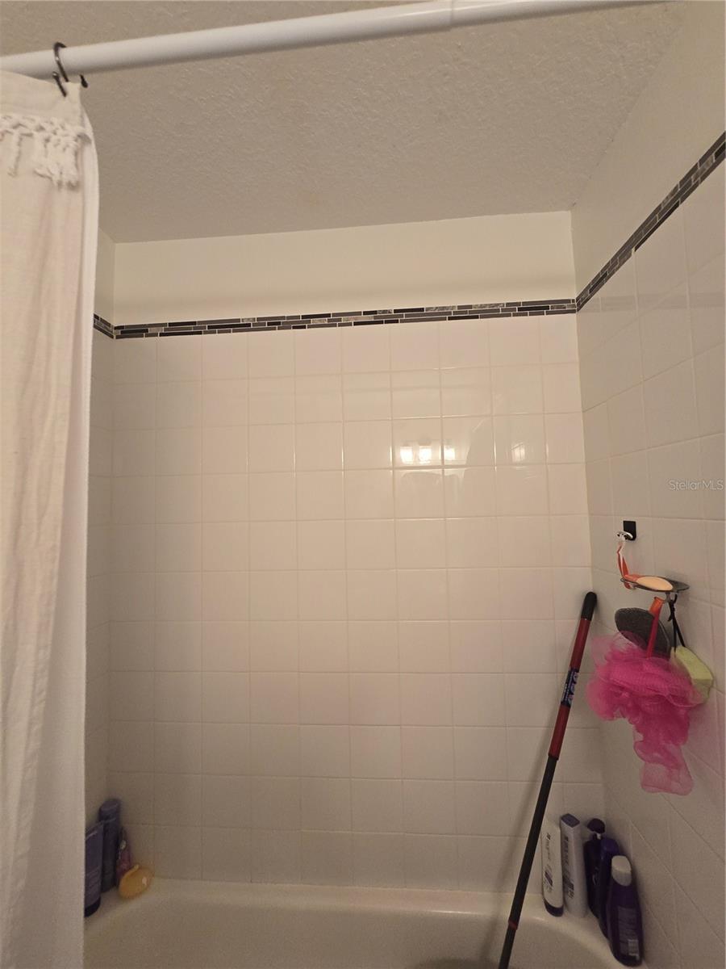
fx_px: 364
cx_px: 363
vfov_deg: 106.2
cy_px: 484
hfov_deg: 89.9
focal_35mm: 13
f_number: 2.2
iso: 160
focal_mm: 2.2
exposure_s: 1/60
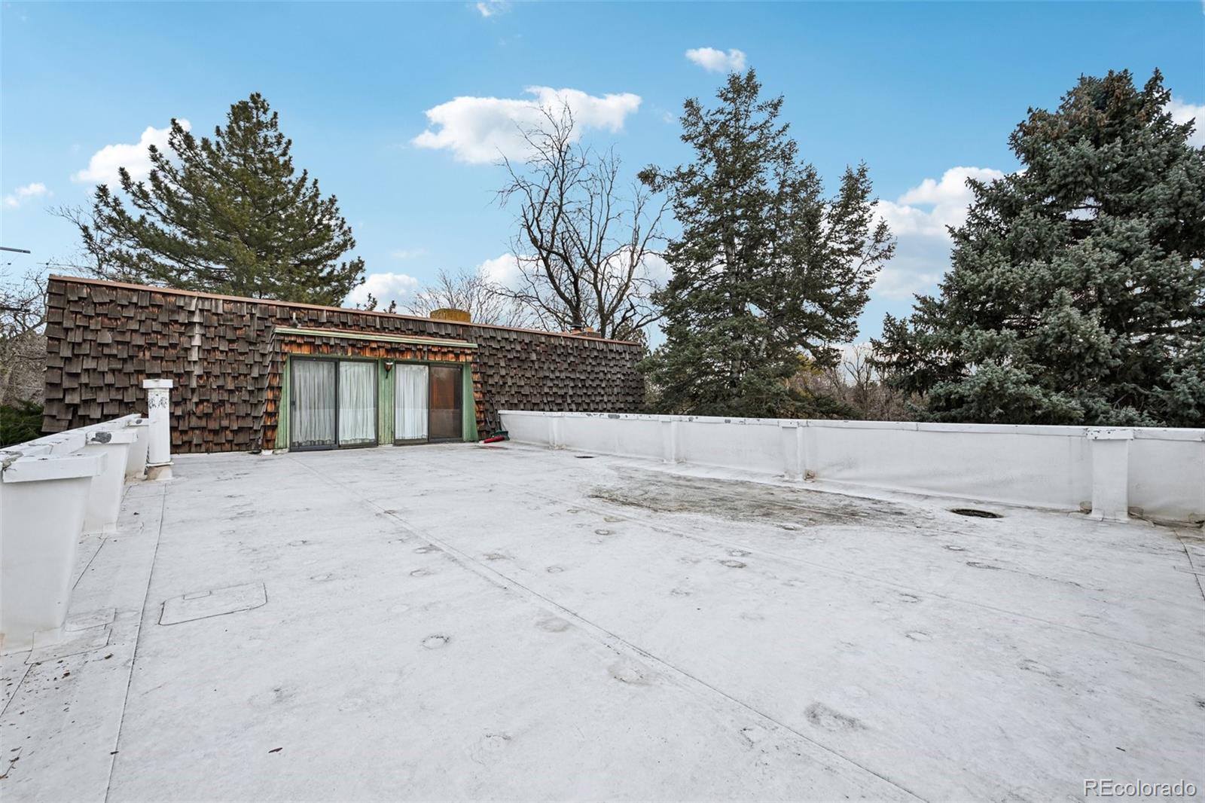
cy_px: 402
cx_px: 602
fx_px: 468
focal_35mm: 14
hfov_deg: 104.3
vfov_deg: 81.2
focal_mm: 14
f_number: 11
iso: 400
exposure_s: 1/6
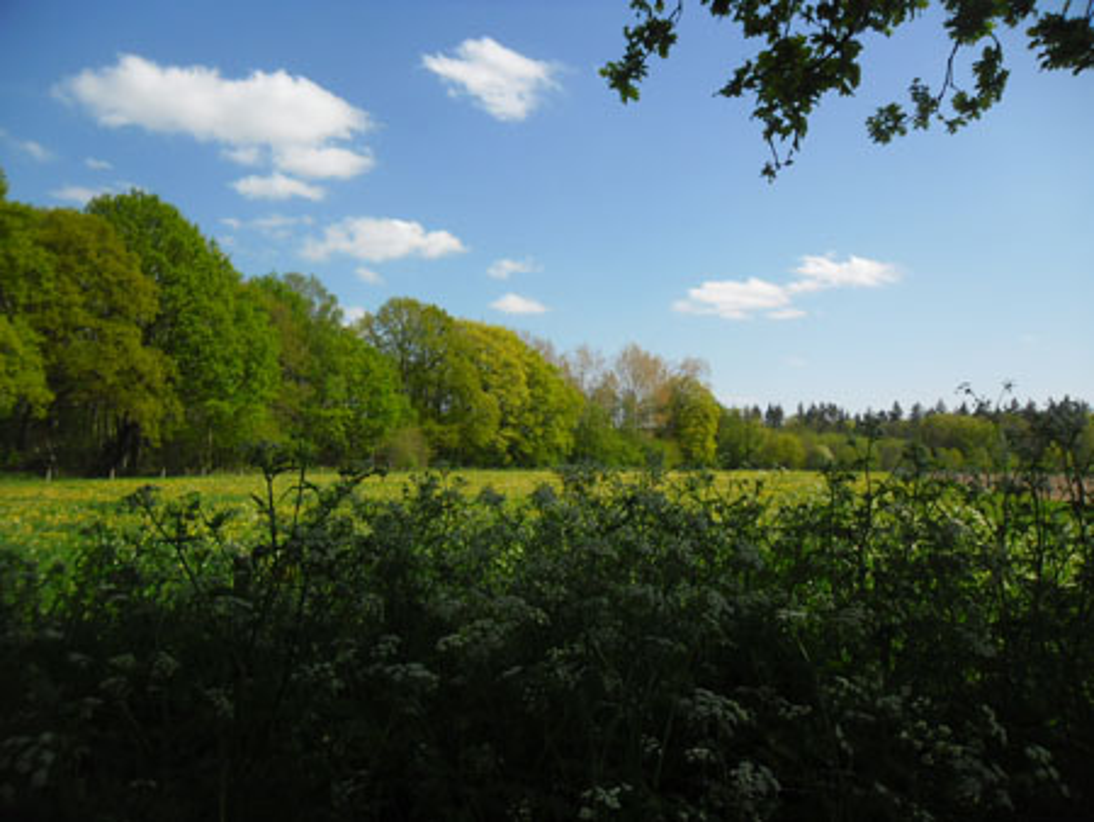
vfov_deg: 51.4
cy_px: 411
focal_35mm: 27
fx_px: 854
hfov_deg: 65.3
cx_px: 547
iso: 80
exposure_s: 1/861
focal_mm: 4.9
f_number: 3.5
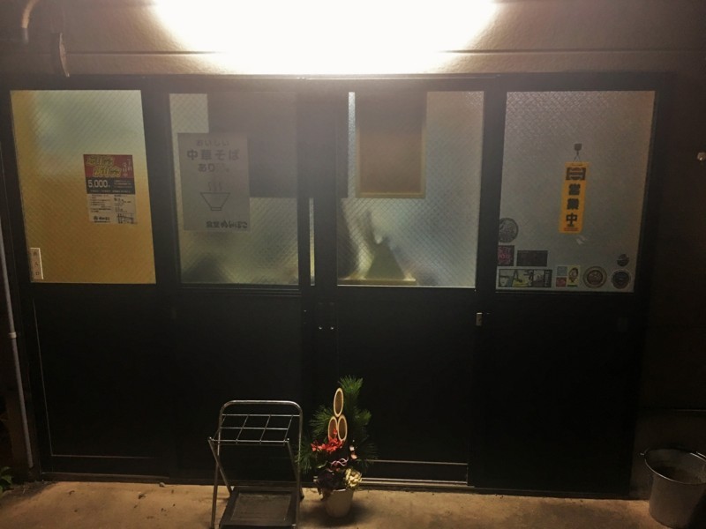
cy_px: 264
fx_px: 591
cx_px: 353
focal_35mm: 29
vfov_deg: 48.2
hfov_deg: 61.7
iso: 100
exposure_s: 1/15
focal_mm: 4.15
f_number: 2.2
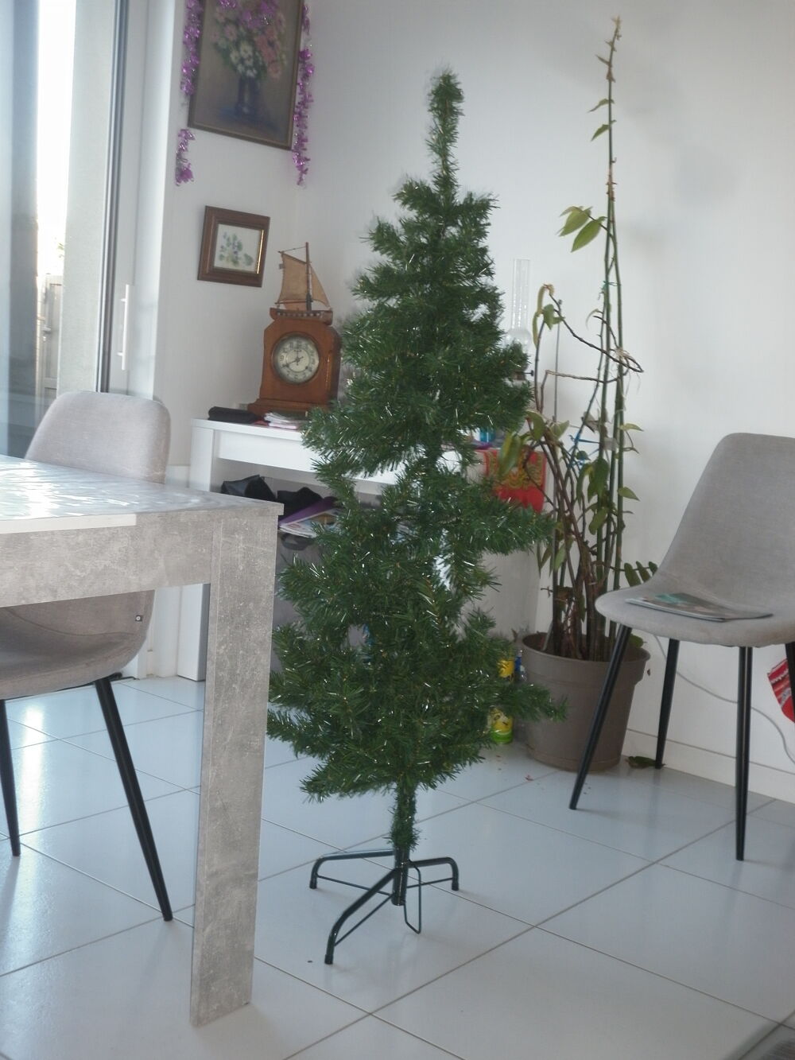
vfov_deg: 42.9
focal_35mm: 44
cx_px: 398
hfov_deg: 32.9
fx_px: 1347
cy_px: 530
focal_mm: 7.9
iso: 100
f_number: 3.5
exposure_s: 1/40
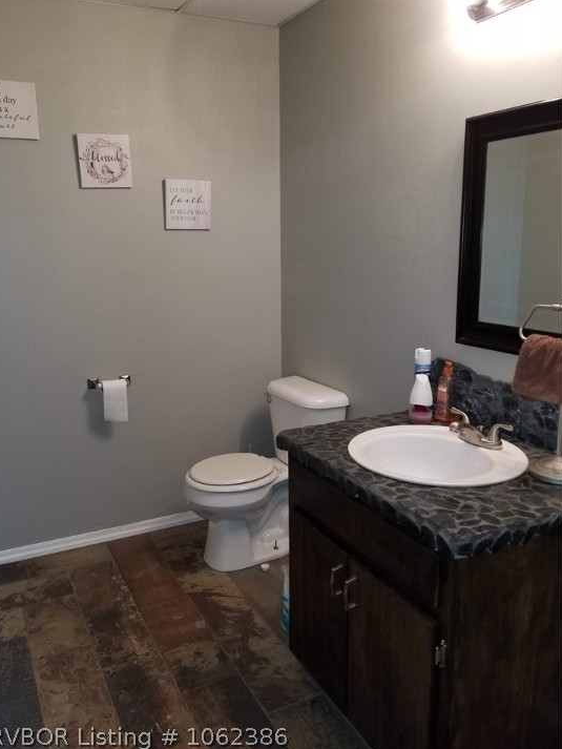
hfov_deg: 49.7
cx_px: 263
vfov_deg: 63.4
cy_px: 351
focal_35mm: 28
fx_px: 606
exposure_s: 1/30
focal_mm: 4.3
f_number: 1.7
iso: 100
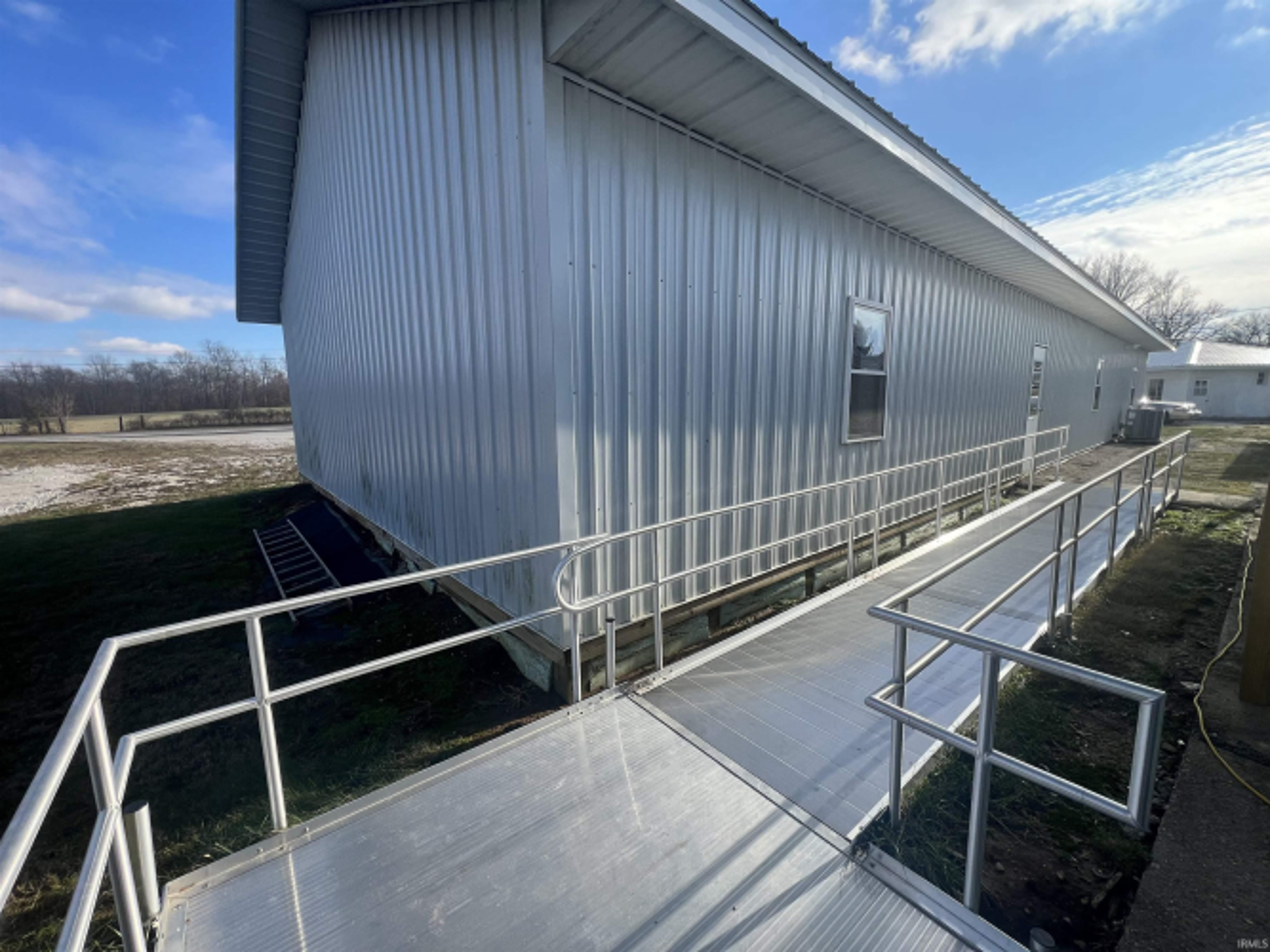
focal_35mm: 13
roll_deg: +0.4
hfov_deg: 106.2
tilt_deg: -9.2
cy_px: 476
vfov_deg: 89.9
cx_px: 635
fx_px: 477
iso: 32
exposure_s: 1/943
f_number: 1.8
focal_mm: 1.57
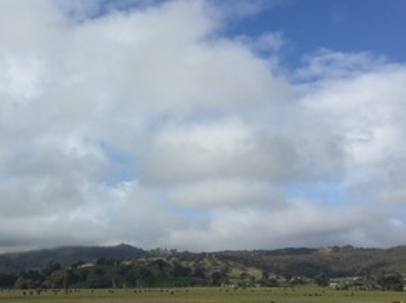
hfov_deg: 35.1
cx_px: 84
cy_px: 128
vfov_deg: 27.4
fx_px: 621
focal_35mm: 53
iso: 32
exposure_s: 1/3049
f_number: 2.2
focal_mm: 4.15
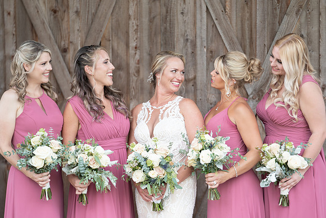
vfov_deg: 6.4
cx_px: 183
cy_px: 115
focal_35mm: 214
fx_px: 1939
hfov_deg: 9.6
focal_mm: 189
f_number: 2.8
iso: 125
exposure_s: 1/250
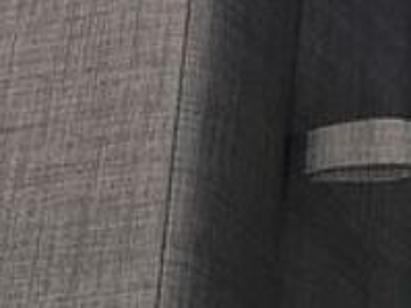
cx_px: 39
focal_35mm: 174
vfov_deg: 8.0
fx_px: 2065
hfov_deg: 11.3
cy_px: -363
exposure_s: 1/50
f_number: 1.8
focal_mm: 5.4
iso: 64
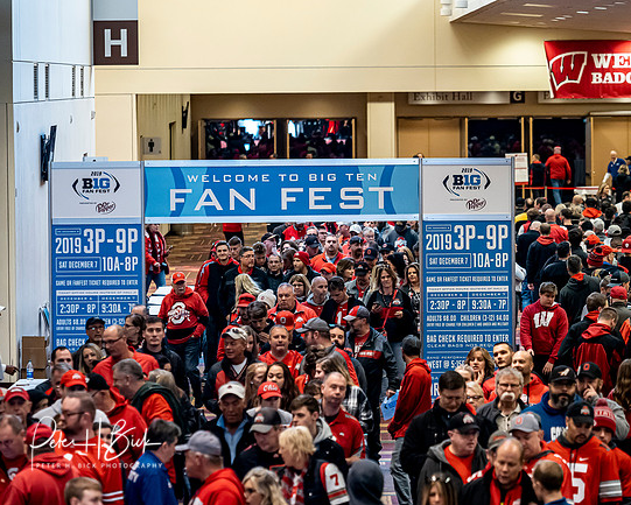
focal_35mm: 239
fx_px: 4464
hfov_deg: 8.1
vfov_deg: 6.5
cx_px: 334
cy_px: 252
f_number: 2.8
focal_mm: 110
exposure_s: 1/160
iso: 2500
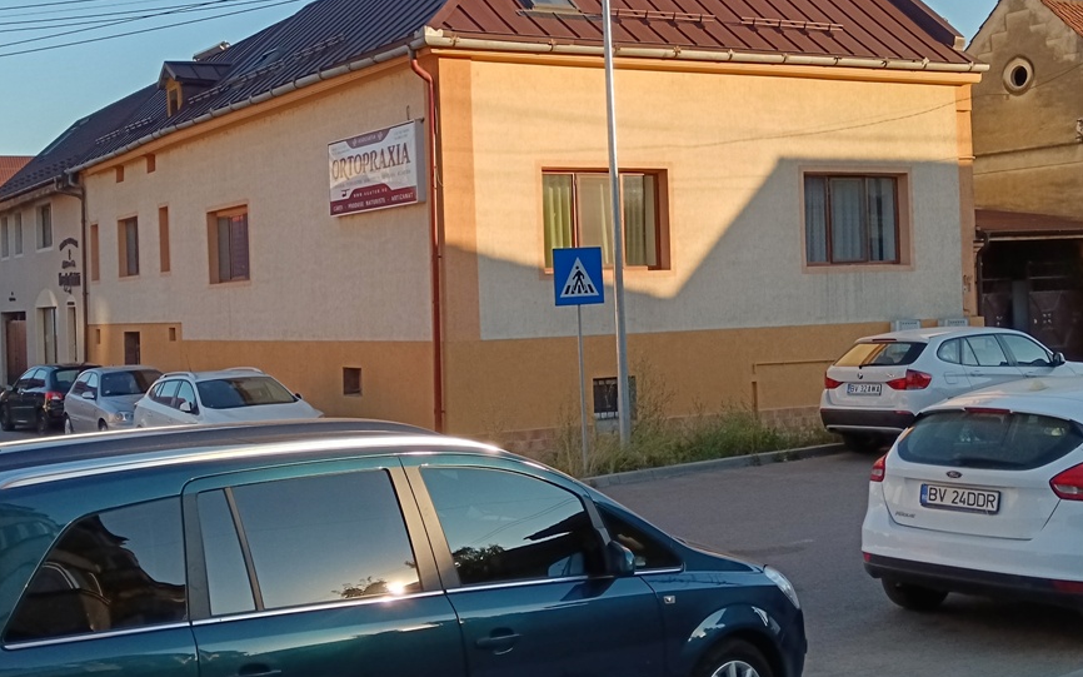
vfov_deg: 25.8
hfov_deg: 40.3
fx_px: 1476
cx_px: 542
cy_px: 289
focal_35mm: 50
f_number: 1.9
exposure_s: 1/358
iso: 100
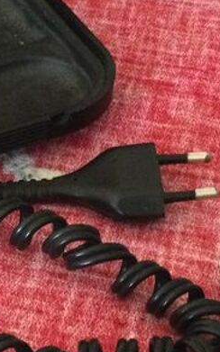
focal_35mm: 112
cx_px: -8
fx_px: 1076
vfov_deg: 18.6
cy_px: 153
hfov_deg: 11.5
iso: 200
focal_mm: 3.3
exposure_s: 1/25
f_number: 2.4
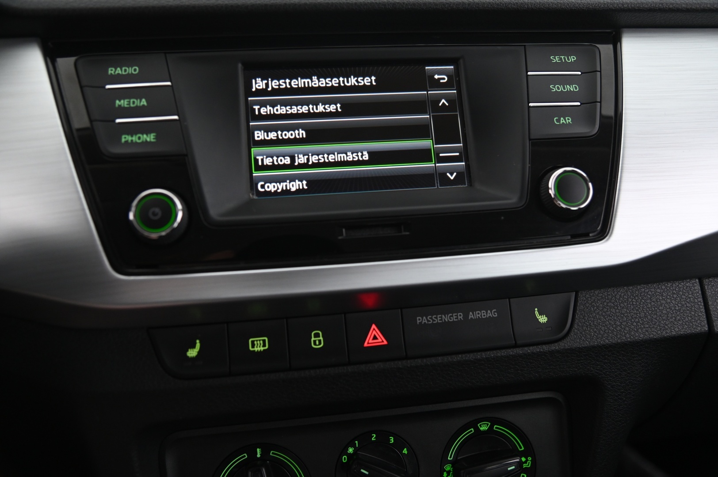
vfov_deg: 41.1
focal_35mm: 32
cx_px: 359
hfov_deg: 58.8
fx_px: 638
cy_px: 238
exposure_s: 1/20
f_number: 4
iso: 2000
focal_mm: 32
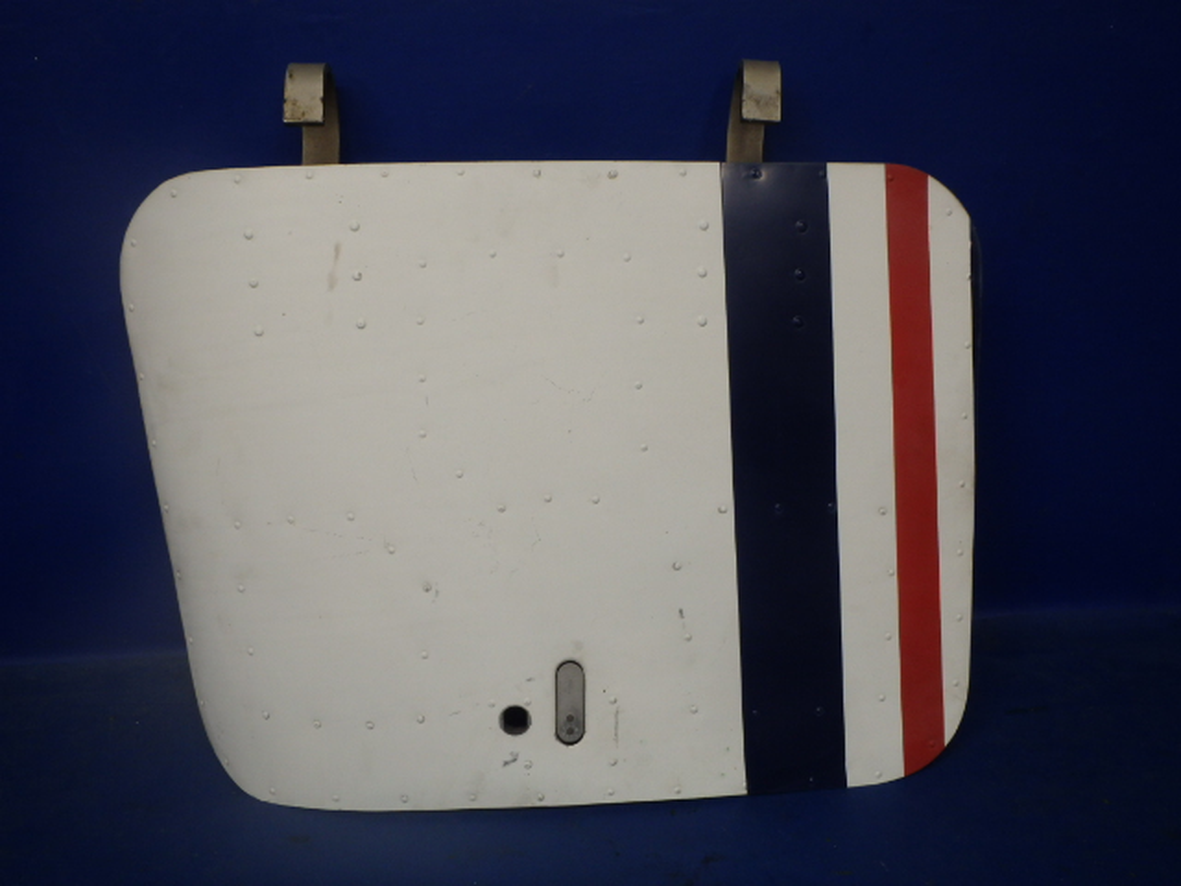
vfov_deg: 49.7
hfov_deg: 63.4
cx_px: 590
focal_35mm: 28
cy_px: 443
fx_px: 955
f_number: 3.9
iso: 200
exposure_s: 1/50
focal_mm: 5
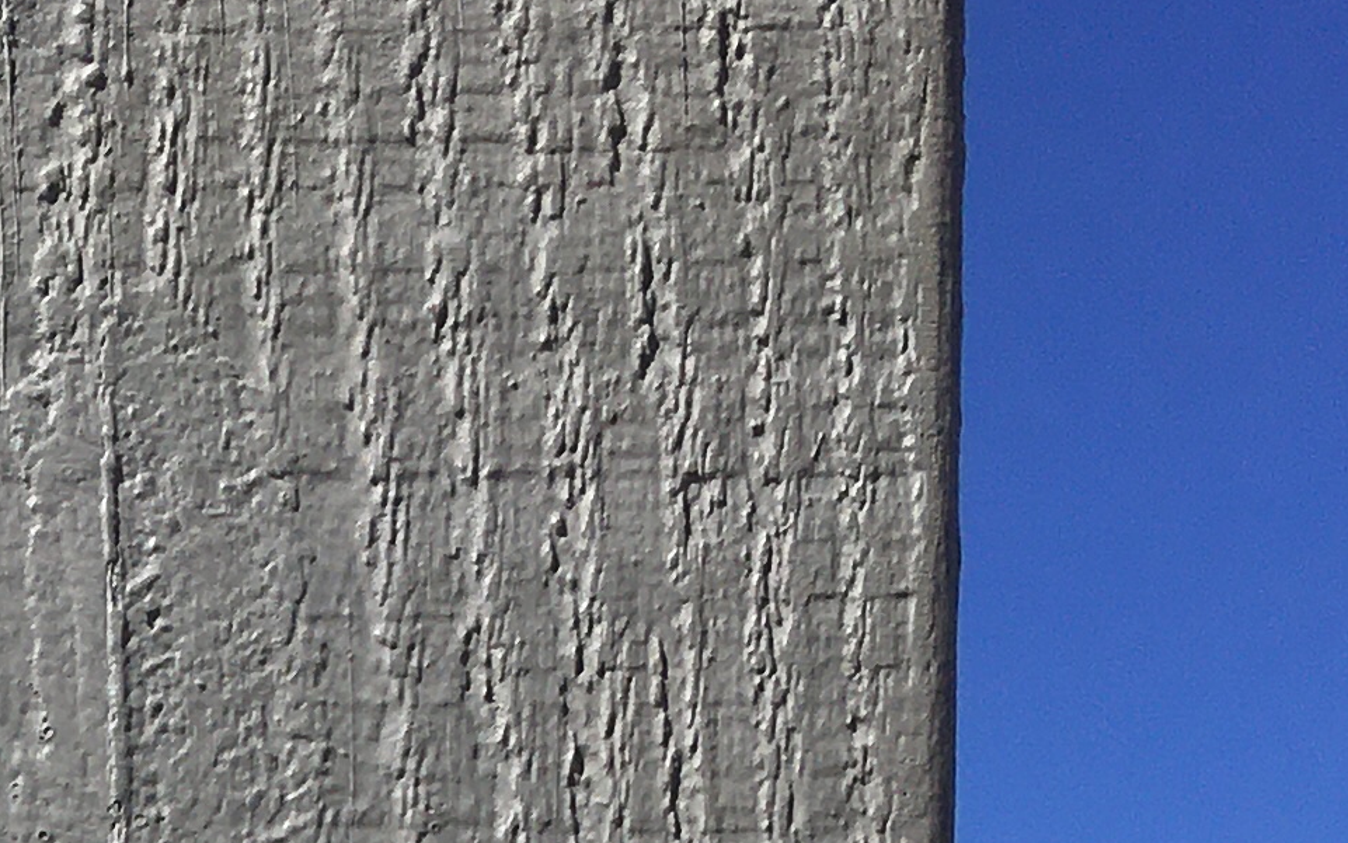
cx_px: -342
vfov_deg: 9.1
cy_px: 2039
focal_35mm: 129
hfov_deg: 15.5
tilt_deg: +1.4
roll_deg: +0.4
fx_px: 4740
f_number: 2.2
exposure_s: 1/3077
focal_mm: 4.15
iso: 25
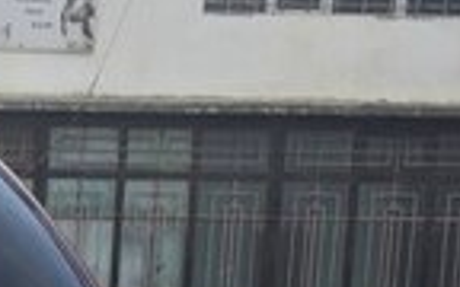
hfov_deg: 13.3
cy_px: 607
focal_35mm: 141
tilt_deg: -9.6
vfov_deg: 8.7
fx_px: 1768
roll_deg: -0.9
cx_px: -374
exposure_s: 1/128
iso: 32
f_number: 2.2
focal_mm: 4.15
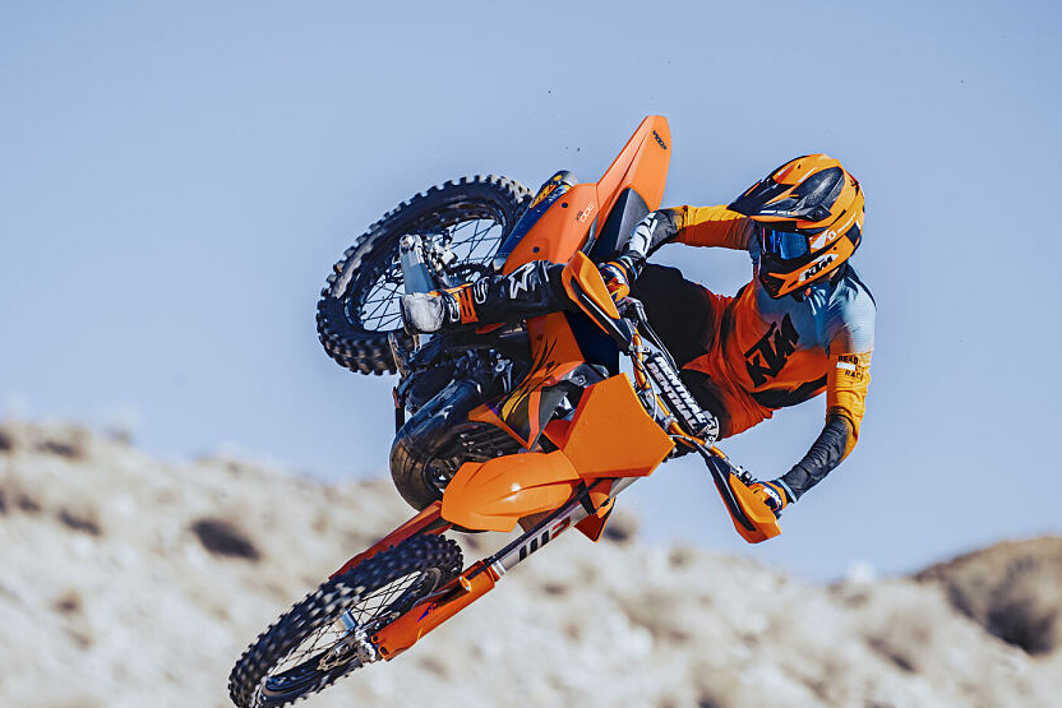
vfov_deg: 2.4
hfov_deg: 3.6
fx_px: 17023
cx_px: 527
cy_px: 424
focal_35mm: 577
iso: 80
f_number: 5.6
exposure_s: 1/1000
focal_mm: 400
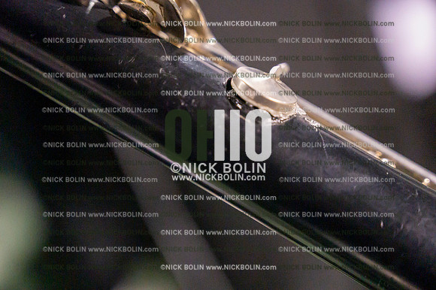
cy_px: 145
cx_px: 218
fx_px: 847
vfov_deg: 19.4
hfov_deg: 28.9
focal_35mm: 70
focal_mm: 70
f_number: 4
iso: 32000
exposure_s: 1/640
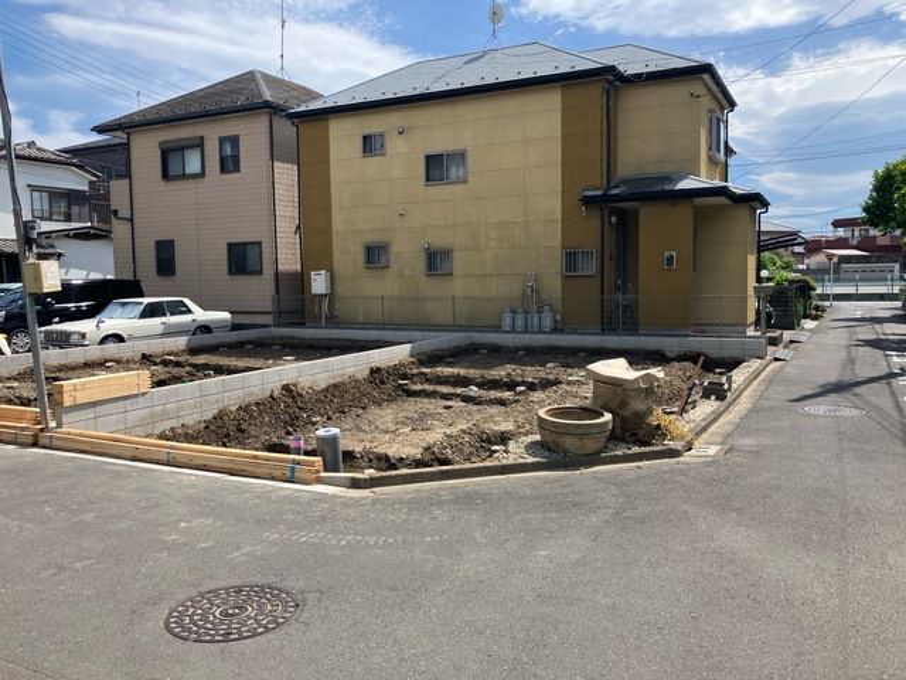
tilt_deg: -4.6
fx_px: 733
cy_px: 340
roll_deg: +0.3
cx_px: 453
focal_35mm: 28
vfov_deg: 49.7
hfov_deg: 63.4
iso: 32
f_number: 1.8
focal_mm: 3.99
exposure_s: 1/1621
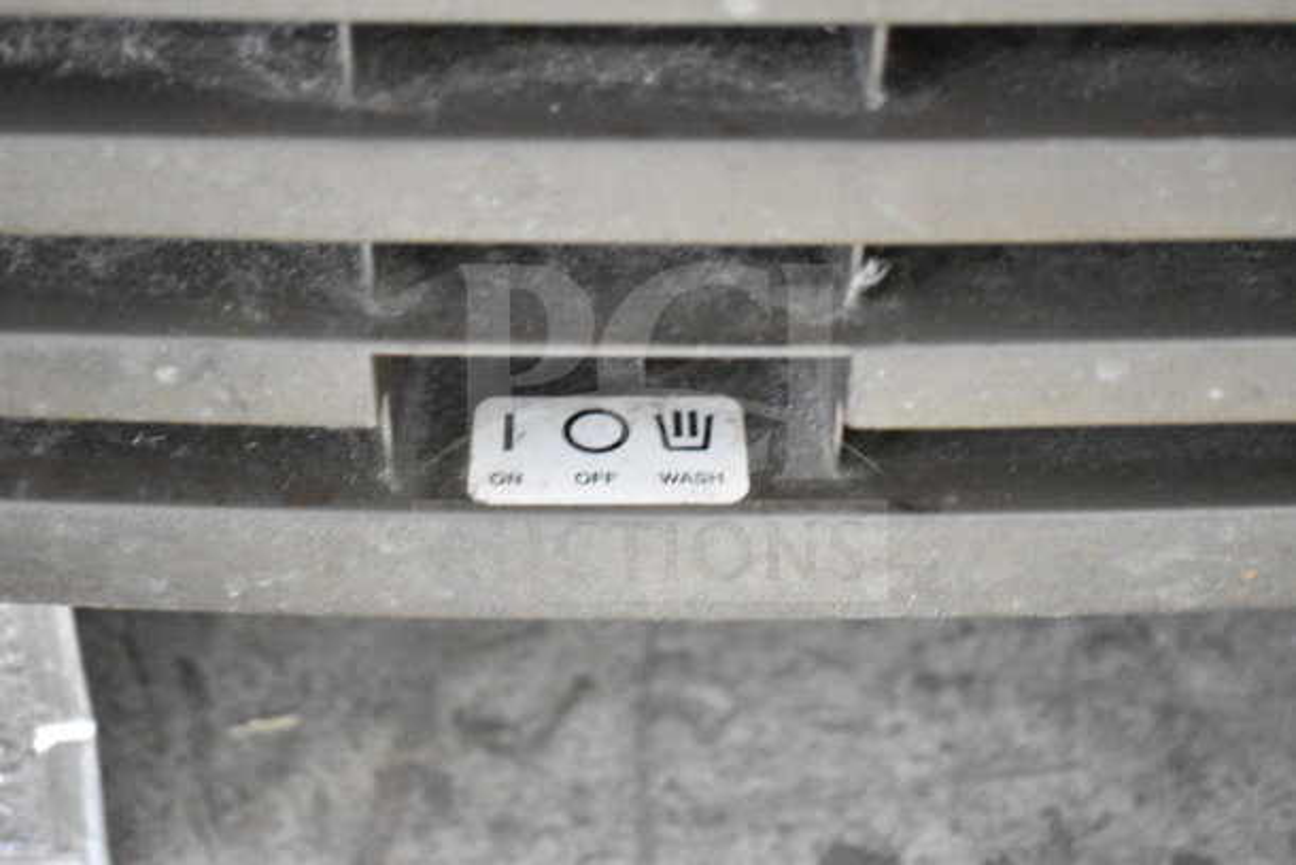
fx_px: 1836
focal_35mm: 51
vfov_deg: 26.5
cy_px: 432
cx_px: 648
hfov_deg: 38.9
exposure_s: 1/50
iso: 12800
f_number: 4.5
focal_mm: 34
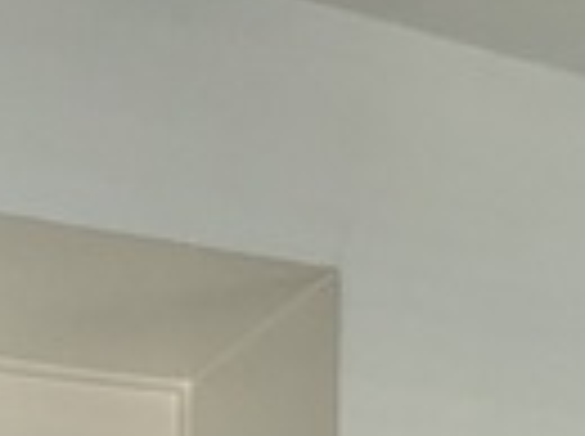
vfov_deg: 15.1
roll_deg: +0.8
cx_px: 16
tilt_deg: -5.1
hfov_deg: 25.9
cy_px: 953
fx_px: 1215
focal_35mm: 72
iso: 200
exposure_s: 1/99
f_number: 2.2
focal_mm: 2.22
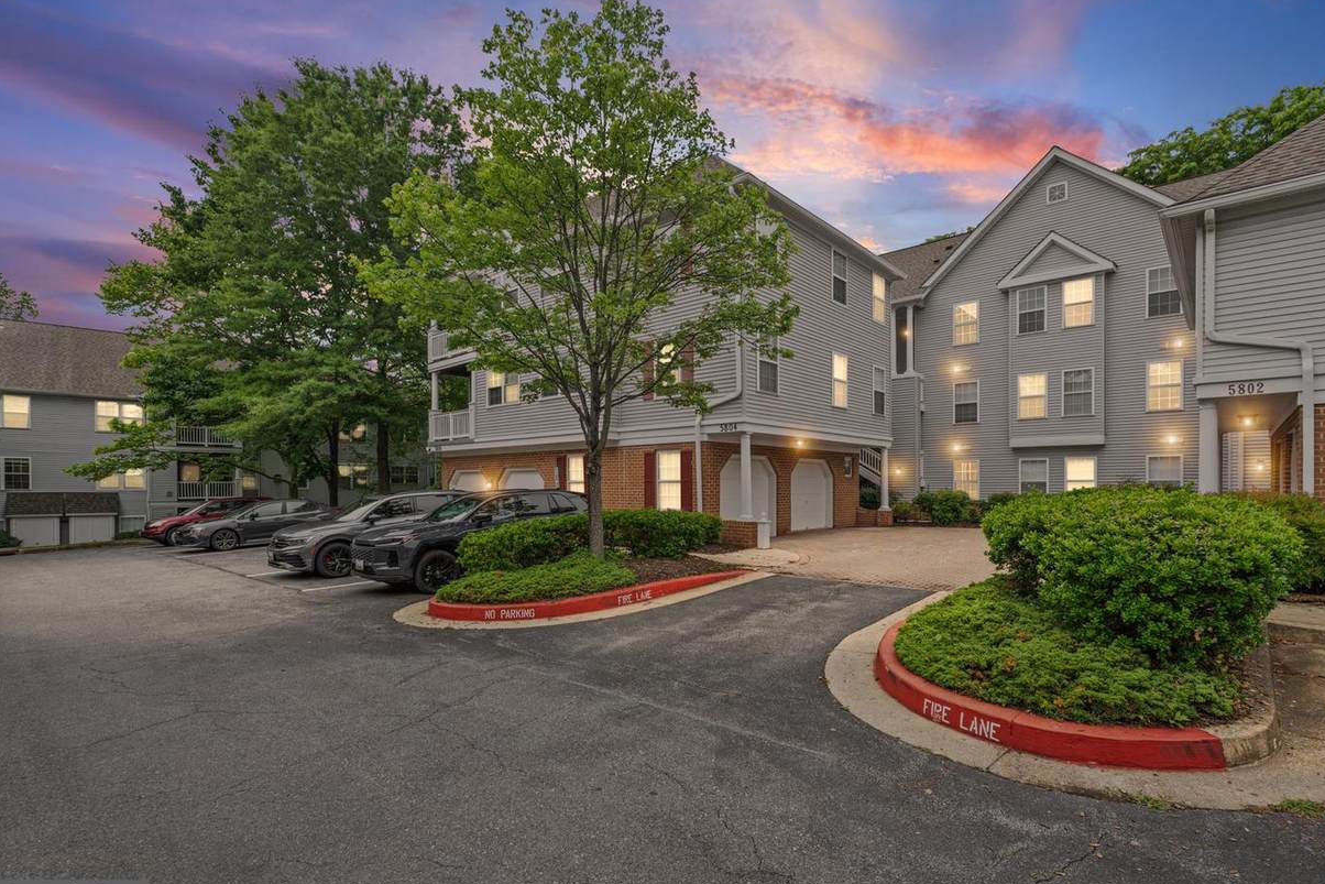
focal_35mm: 17
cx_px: 702
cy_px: 460
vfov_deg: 70.4
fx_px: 626
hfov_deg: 93.2
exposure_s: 1/15
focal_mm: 16
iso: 200
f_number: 8
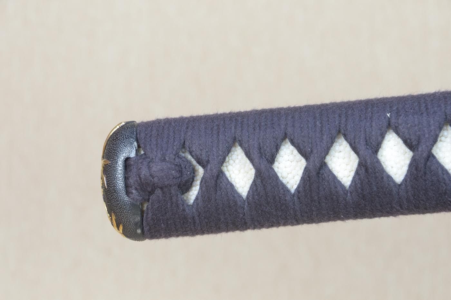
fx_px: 1878
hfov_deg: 13.7
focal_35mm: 150
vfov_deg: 9.1
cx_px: 226
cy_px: 150
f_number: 11
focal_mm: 100
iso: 400
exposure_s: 1/1.6
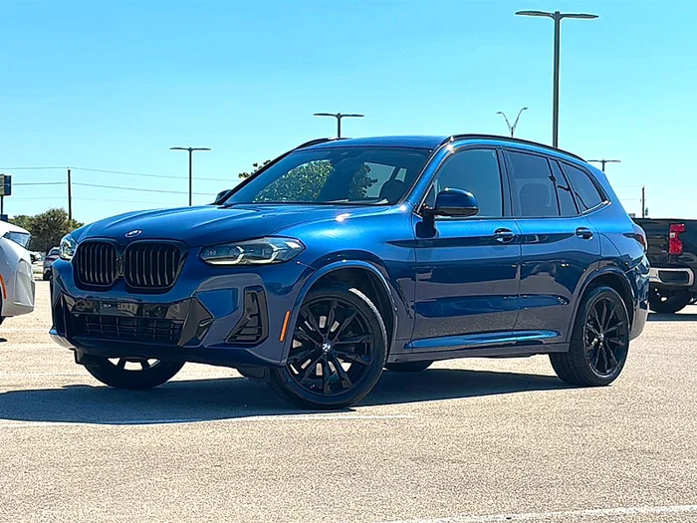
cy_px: 262
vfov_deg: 22.6
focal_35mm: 65
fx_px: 1309
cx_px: 348
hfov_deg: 29.8
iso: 64
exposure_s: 1/5917
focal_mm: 6.86
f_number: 1.78
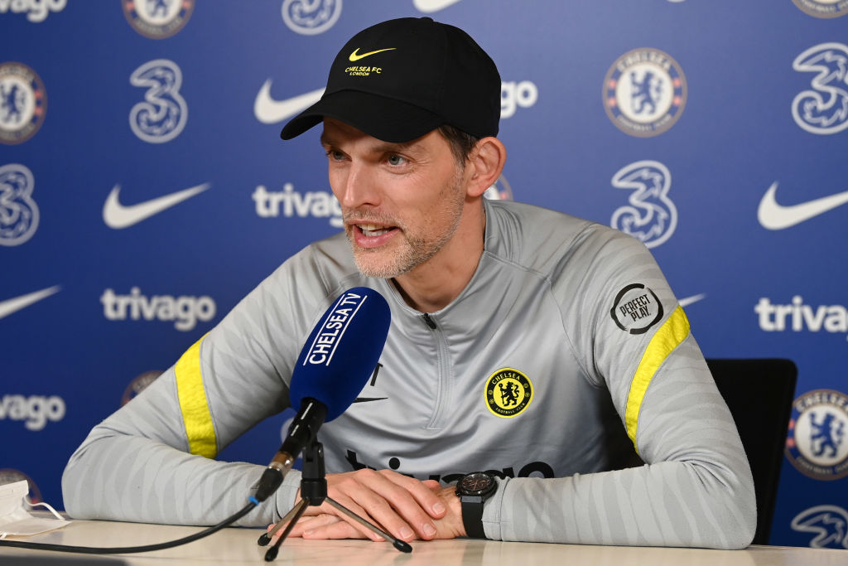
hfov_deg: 21.5
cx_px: 424
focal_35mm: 95
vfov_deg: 14.4
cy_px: 283
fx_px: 2238
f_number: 4
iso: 2500
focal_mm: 95
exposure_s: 1/400
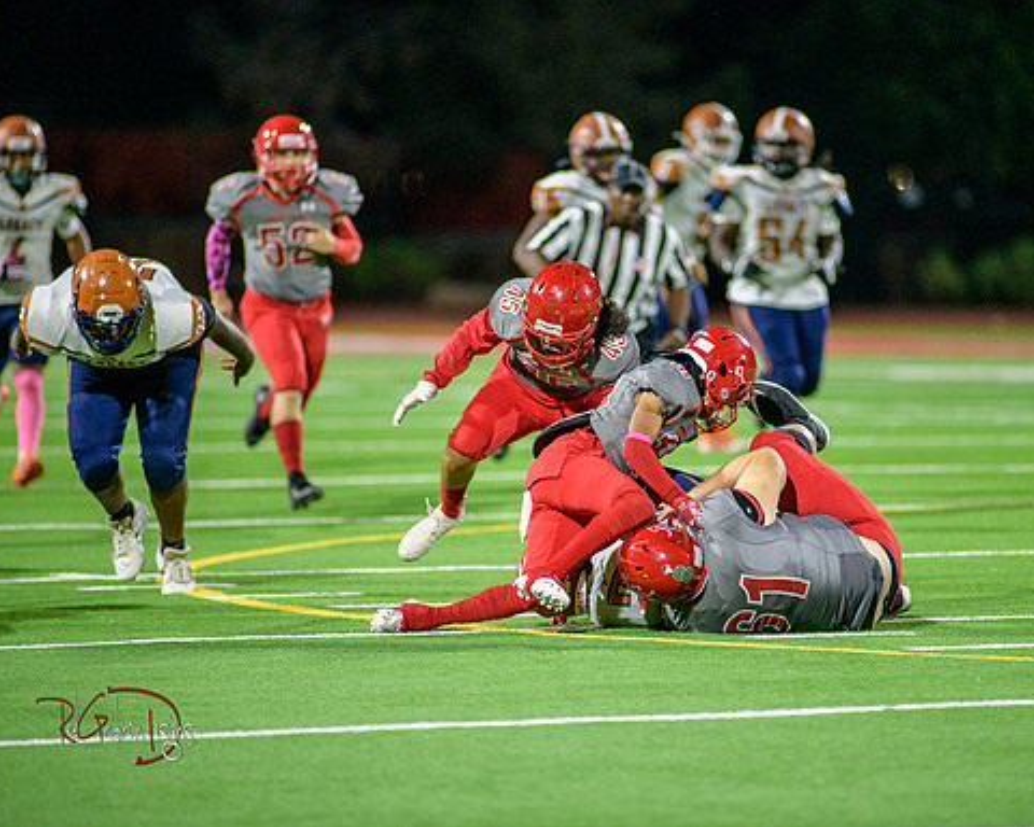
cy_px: 415
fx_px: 10405
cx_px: 605
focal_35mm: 340
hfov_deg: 5.7
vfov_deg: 4.6
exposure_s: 1/500
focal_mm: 300
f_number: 2.8
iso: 2000
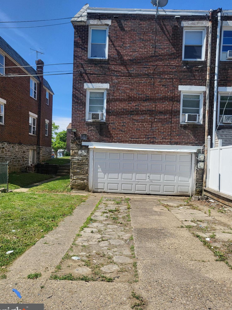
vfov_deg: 65.3
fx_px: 241
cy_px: 160
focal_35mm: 27
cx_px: 112
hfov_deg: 51.3
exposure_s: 1/2321
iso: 50
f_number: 1.8
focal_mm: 4.25
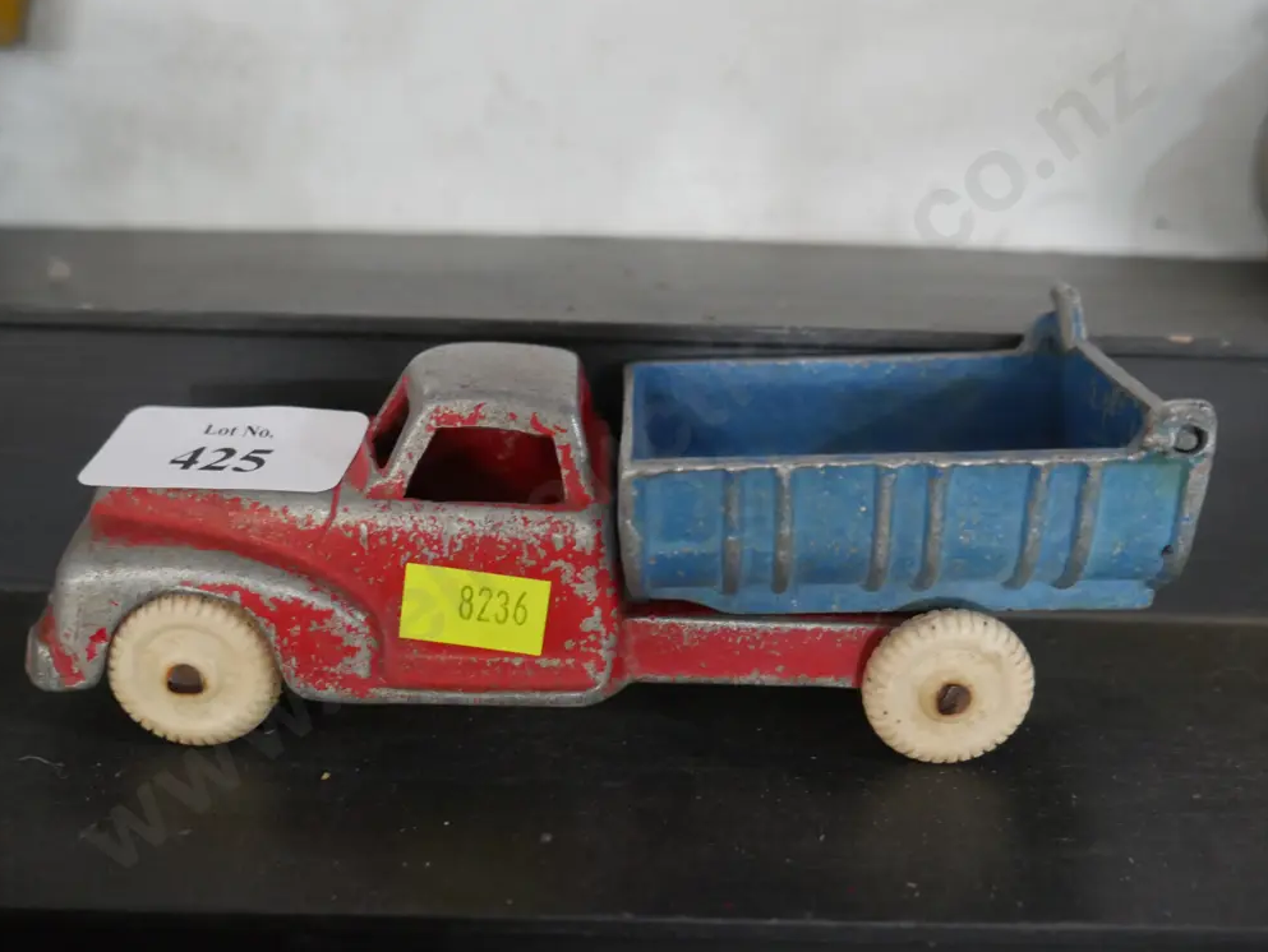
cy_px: 464
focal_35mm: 33
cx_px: 617
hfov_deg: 55.3
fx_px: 1210
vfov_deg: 43.0
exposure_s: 1/60
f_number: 3.6
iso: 2500
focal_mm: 16
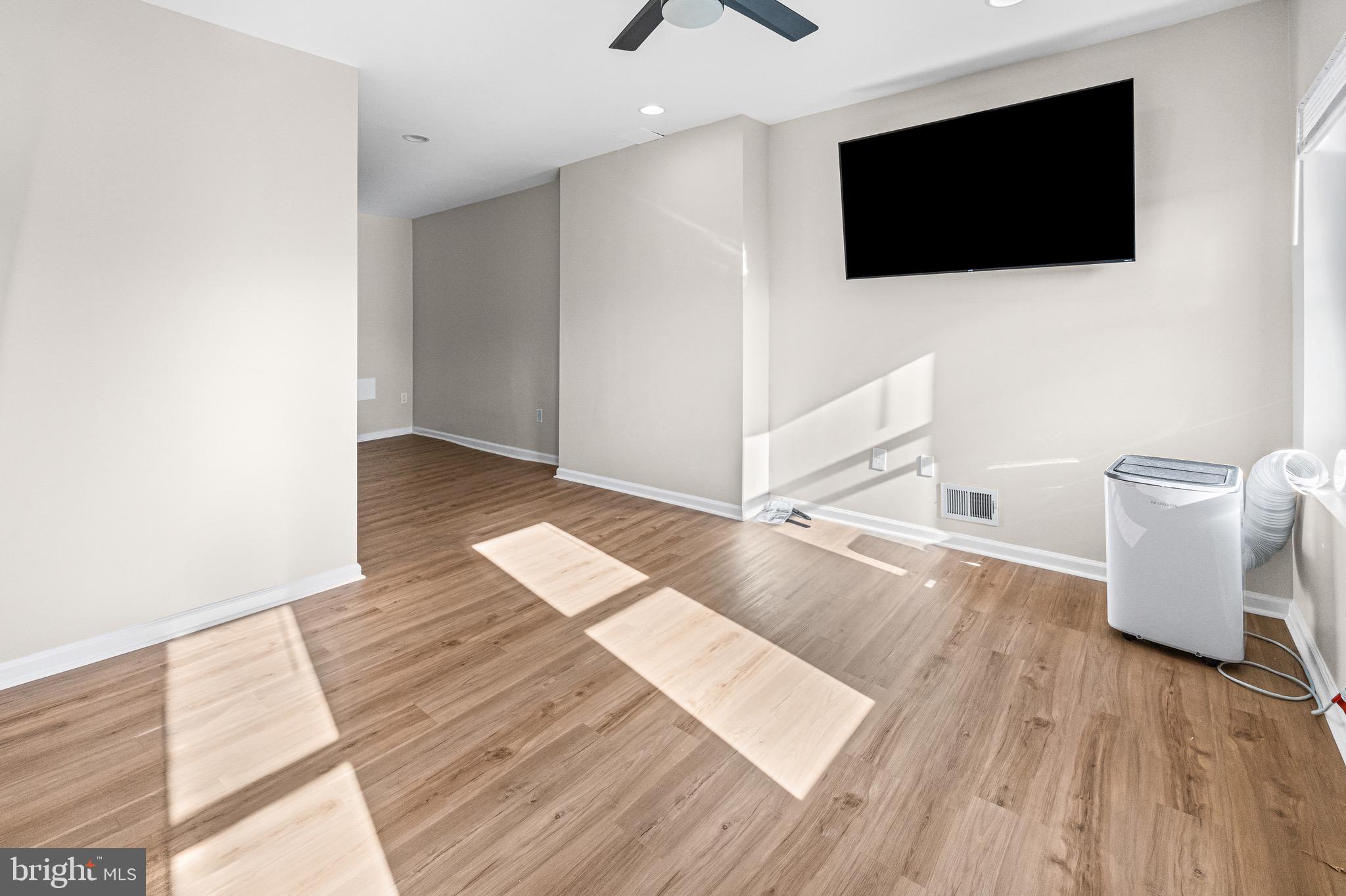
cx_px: 673
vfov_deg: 73.7
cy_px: 448
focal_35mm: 16
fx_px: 598
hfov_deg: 96.8
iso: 2000
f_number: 11
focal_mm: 16
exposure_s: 1/125
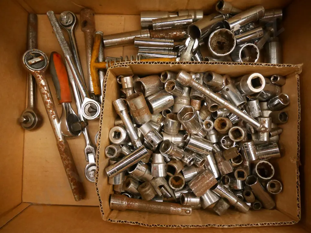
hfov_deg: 71.6
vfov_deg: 56.9
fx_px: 216
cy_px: 116
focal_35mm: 24
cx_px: 156
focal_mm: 12
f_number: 3.7
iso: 3200
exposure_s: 1/160
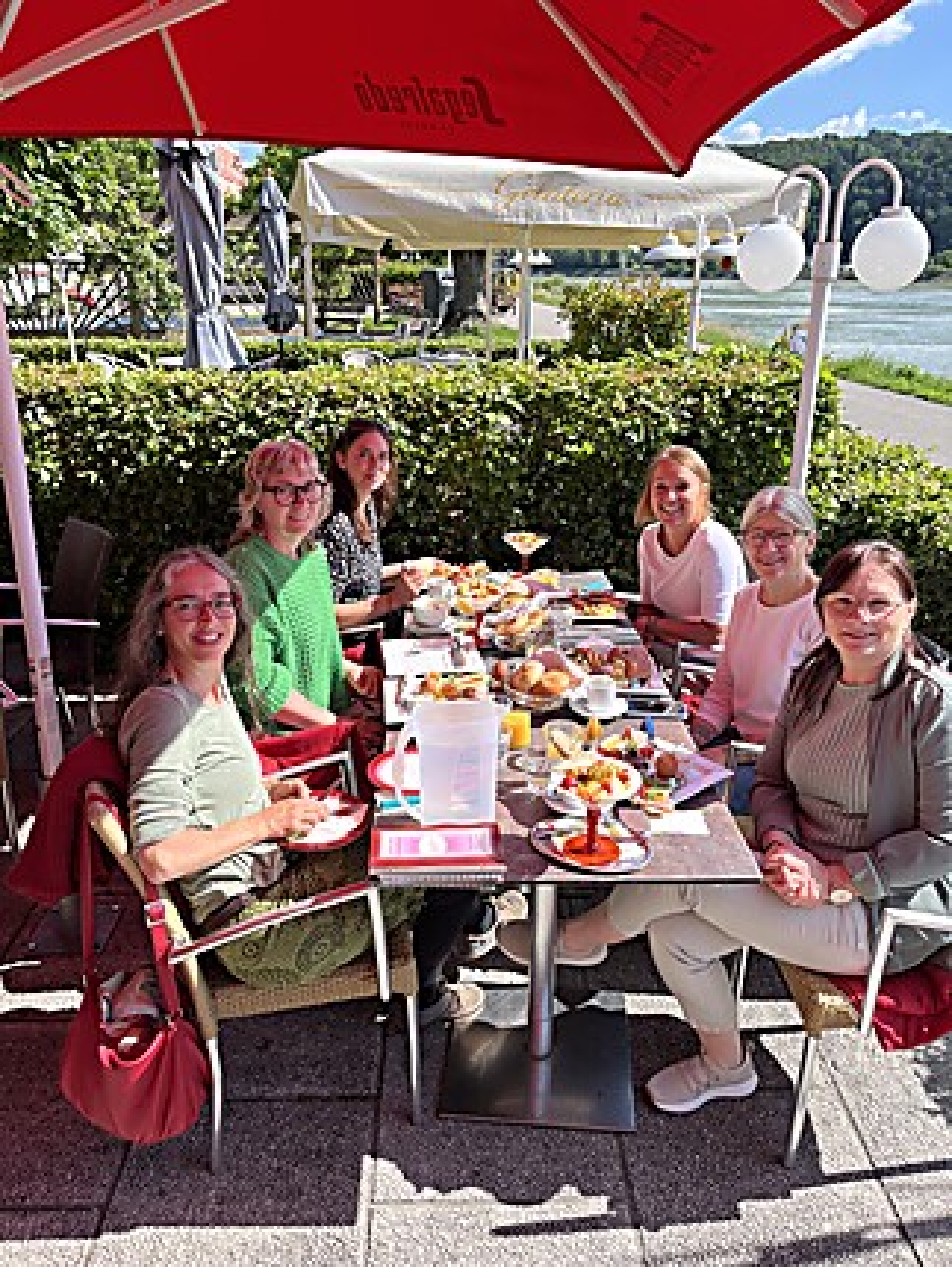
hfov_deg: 53.1
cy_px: 634
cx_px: 476
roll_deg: -0.4
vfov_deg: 67.3
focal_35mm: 26
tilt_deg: -20.8
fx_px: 952
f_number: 1.6
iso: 50
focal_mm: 5.1
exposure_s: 1/1623
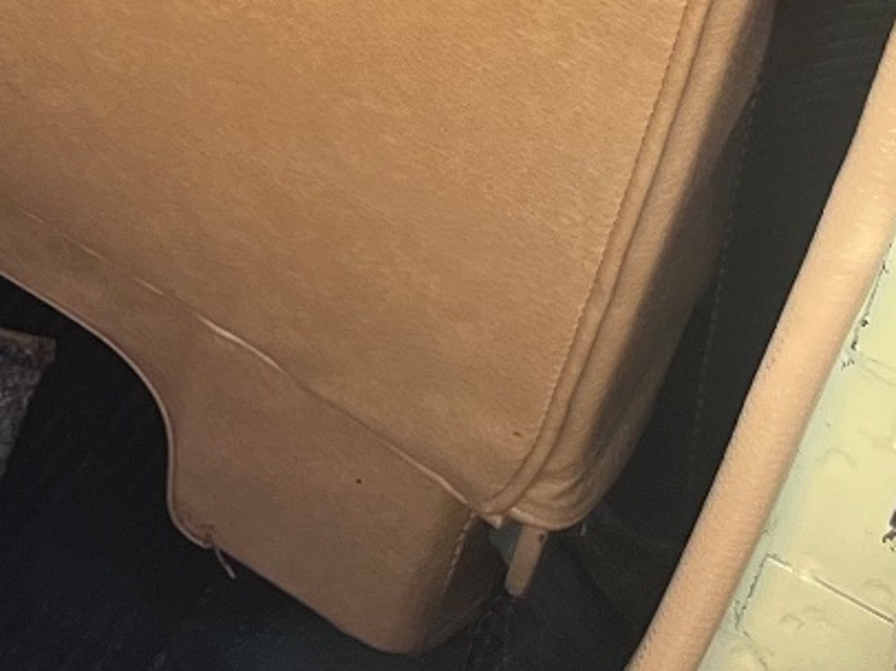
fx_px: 3182
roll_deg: +0.2
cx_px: -1022
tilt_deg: -30.9
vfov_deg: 10.8
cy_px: -766
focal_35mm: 123
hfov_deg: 13.3
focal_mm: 5.1
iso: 50
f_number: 1.6
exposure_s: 1/122
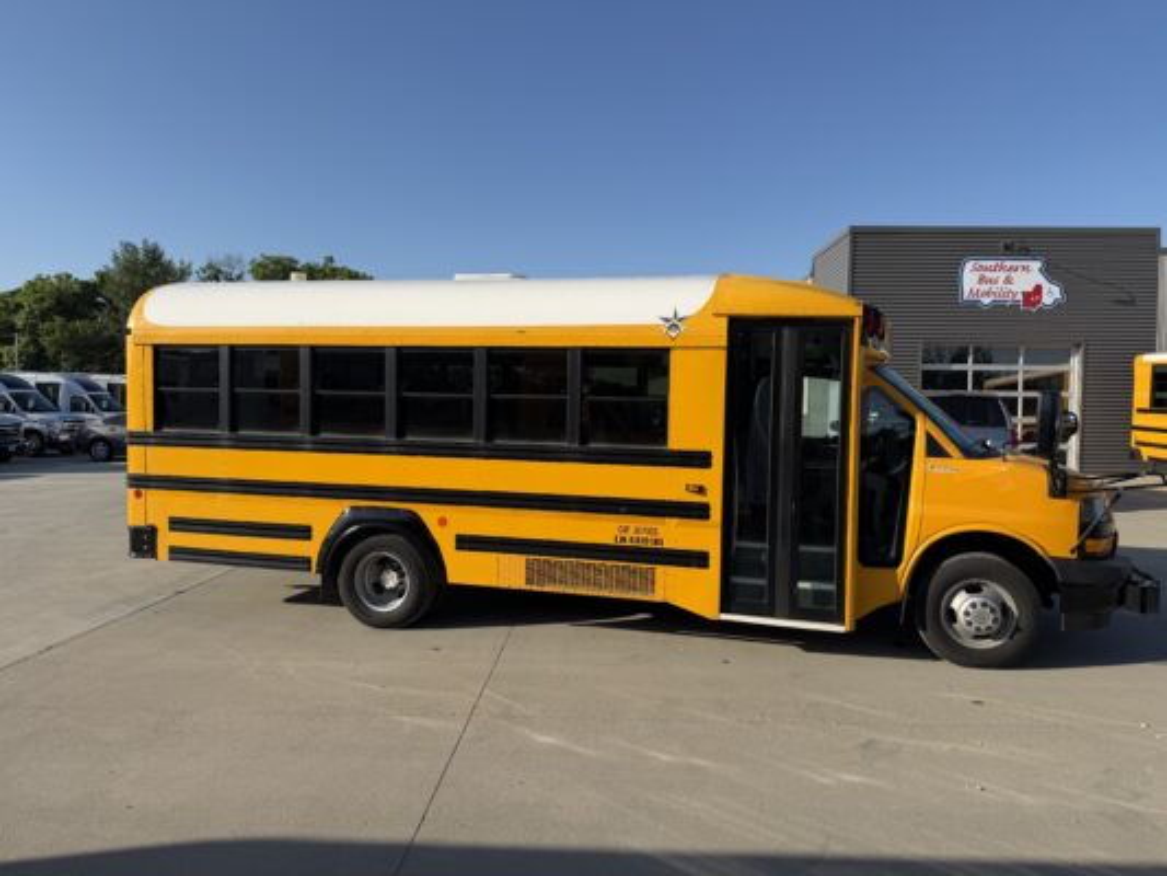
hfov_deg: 71.6
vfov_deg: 56.8
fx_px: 809
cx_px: 584
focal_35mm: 24
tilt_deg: -2.3
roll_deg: -0.7
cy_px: 438
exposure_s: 1/3953
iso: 80
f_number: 1.78
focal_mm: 6.76
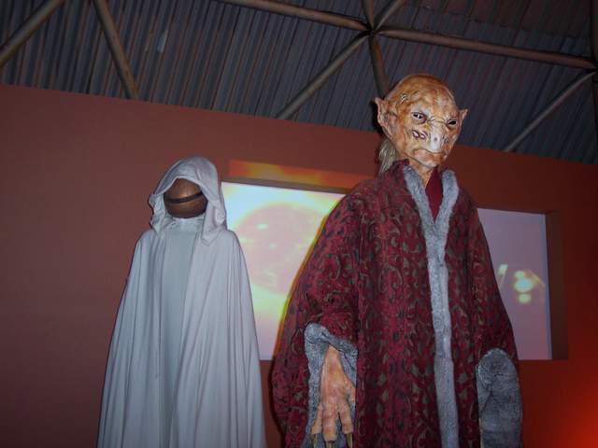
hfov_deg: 49.0
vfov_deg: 37.7
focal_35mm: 38
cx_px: 299
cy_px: 224
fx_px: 656
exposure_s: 1/30
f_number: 2.8
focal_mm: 8
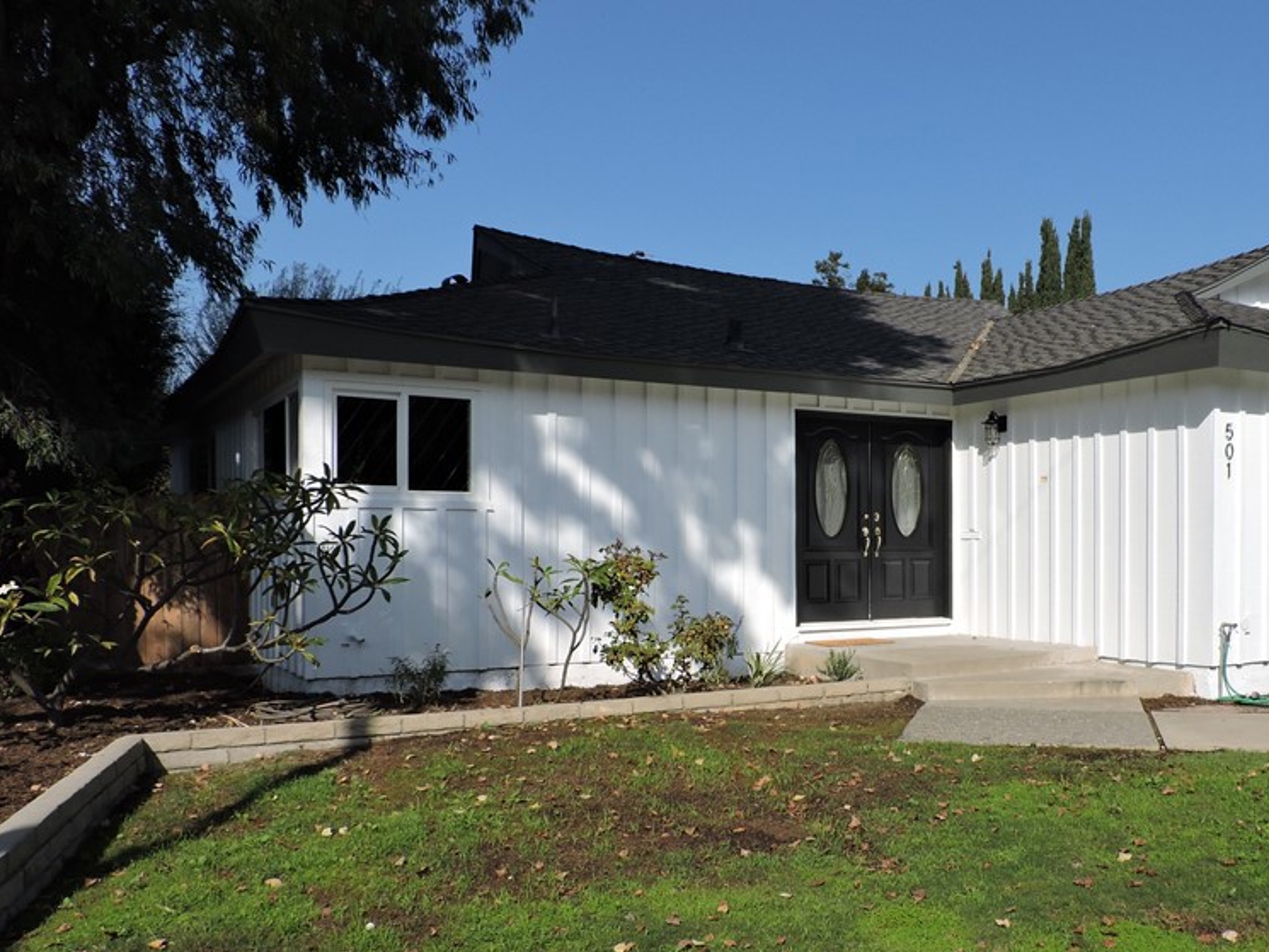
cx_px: 855
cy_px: 572
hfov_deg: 54.1
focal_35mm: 33
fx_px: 1210
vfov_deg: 42.7
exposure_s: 1/1250
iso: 100
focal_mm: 4.3
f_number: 3.7
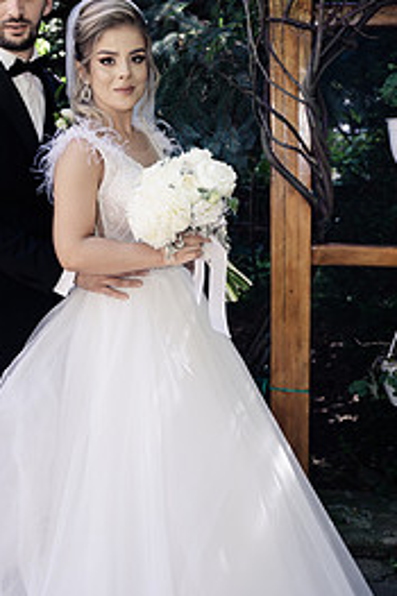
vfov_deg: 37.4
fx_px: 878
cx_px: 120
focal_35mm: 53
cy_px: 238
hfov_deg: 25.3
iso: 100
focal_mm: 31
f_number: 2.8
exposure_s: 1/125
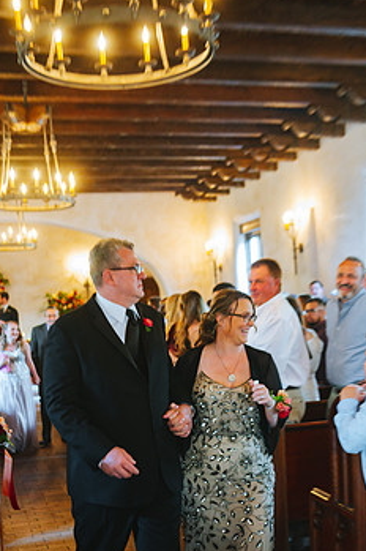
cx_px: 184
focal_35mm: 49
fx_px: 749
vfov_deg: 40.1
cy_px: 346
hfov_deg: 27.5
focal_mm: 38
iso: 4000
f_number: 2.8
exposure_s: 1/100
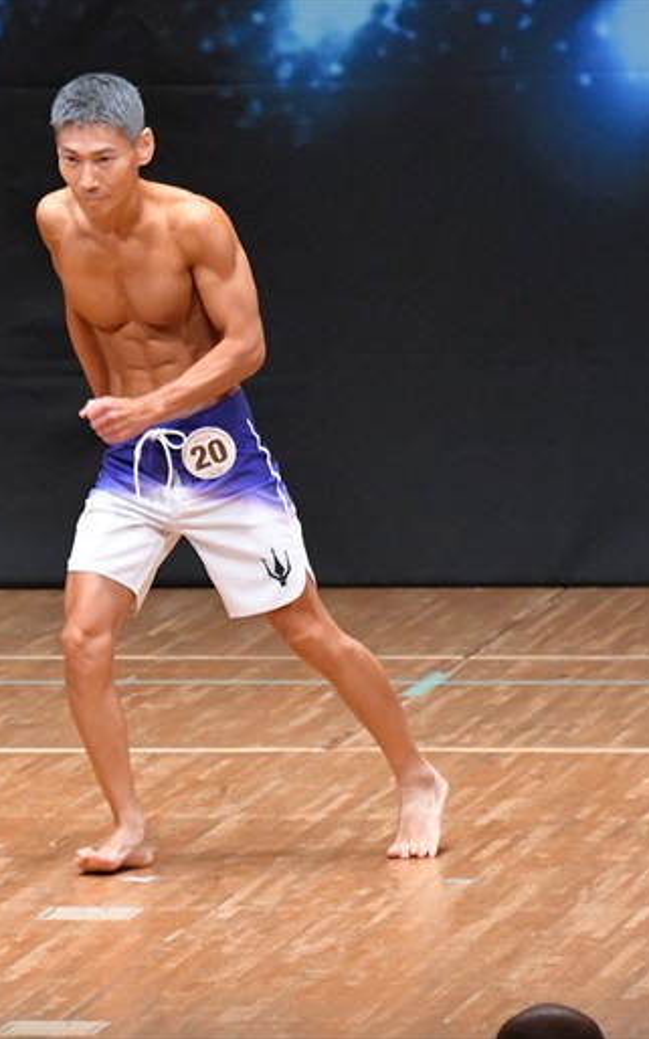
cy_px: 520
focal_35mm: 438
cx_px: 86
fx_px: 12402
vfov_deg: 4.8
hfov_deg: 3.0
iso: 8000
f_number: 5.6
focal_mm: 190
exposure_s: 1/400
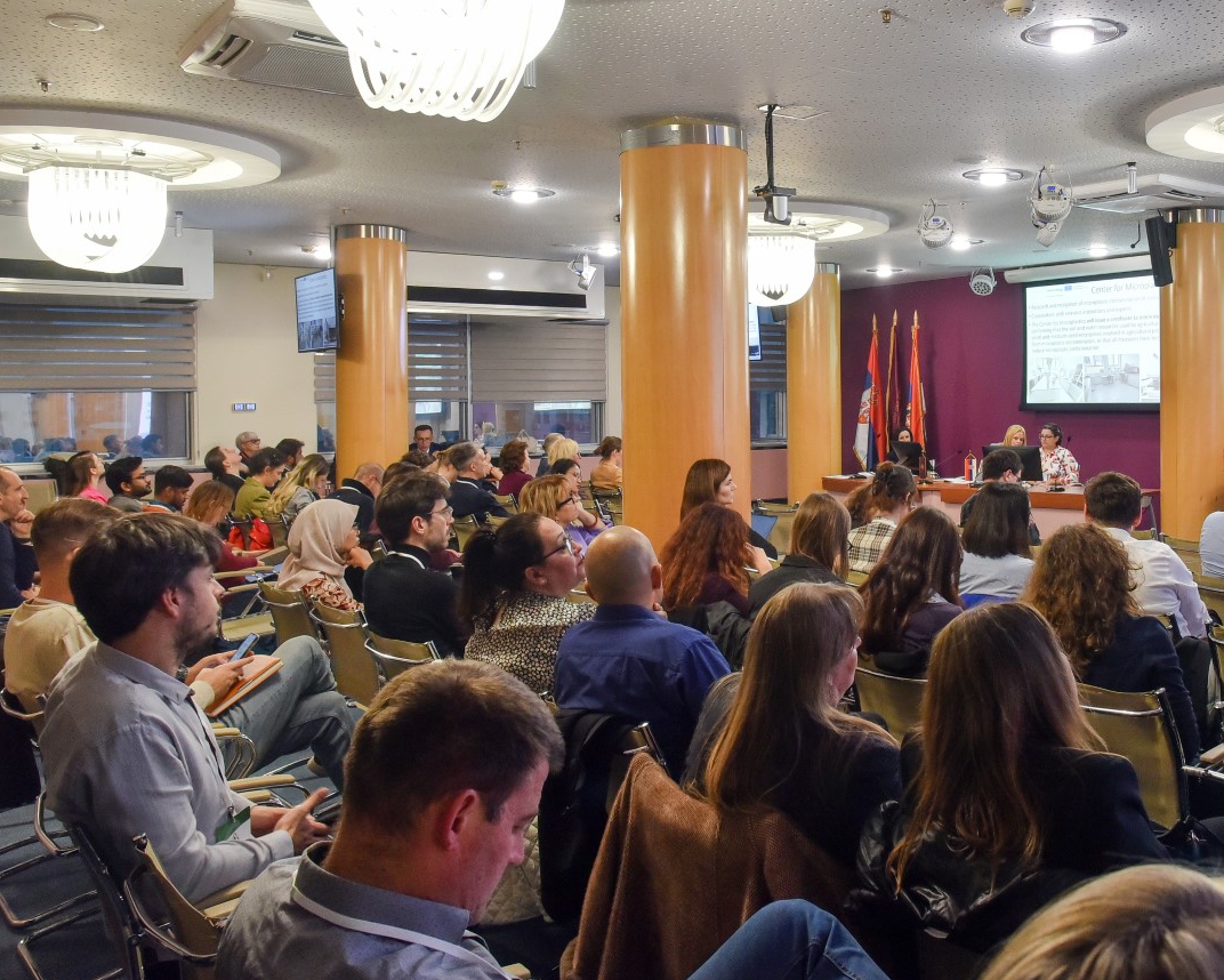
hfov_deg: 51.4
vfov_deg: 43.2
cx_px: 855
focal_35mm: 34
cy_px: 407
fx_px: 1232
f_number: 8
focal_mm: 24
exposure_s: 1/30
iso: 1600
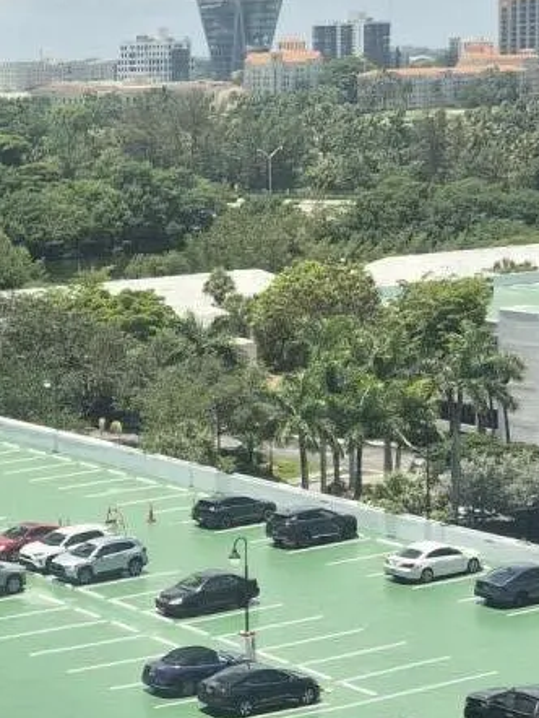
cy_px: 318
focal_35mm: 104
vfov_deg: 18.9
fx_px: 2157
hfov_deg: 14.0
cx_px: 3
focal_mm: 5.4
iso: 25
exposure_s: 1/1620
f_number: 1.8
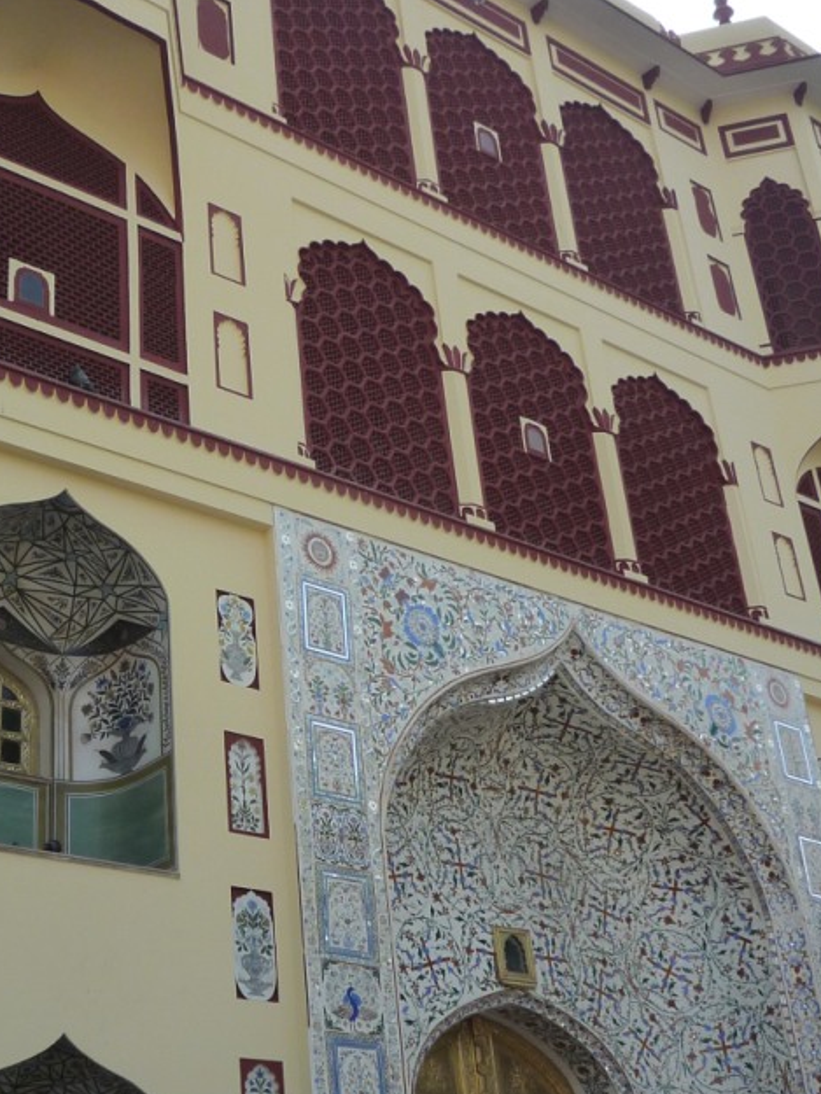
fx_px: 1517
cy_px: 588
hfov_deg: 29.9
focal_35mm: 48
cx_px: 231
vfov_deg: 39.6
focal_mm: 4.4
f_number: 3.5
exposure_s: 1/500
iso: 160
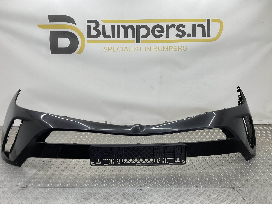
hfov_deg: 61.7
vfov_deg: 48.2
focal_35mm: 29
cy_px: 102
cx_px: 136
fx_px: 228
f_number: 1.8
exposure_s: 1/108
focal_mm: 3
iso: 16
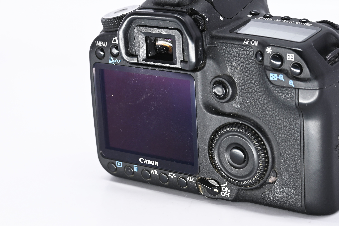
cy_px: 113
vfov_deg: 13.7
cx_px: 170
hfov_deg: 20.4
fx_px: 942
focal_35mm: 100
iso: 500
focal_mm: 67
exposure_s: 1/160
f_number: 9
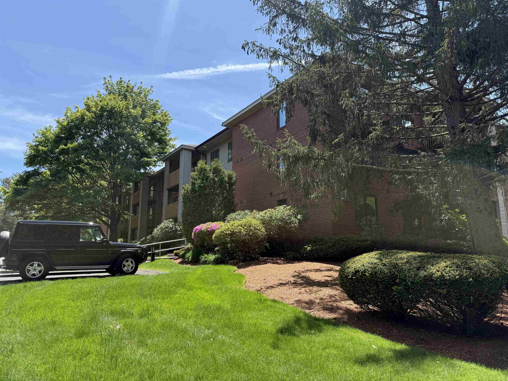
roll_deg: -0.3
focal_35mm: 24
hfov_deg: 71.6
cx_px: 254
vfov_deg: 56.8
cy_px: 190
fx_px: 352
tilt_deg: +10.7
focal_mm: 6.76
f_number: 1.78
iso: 80
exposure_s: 1/2370
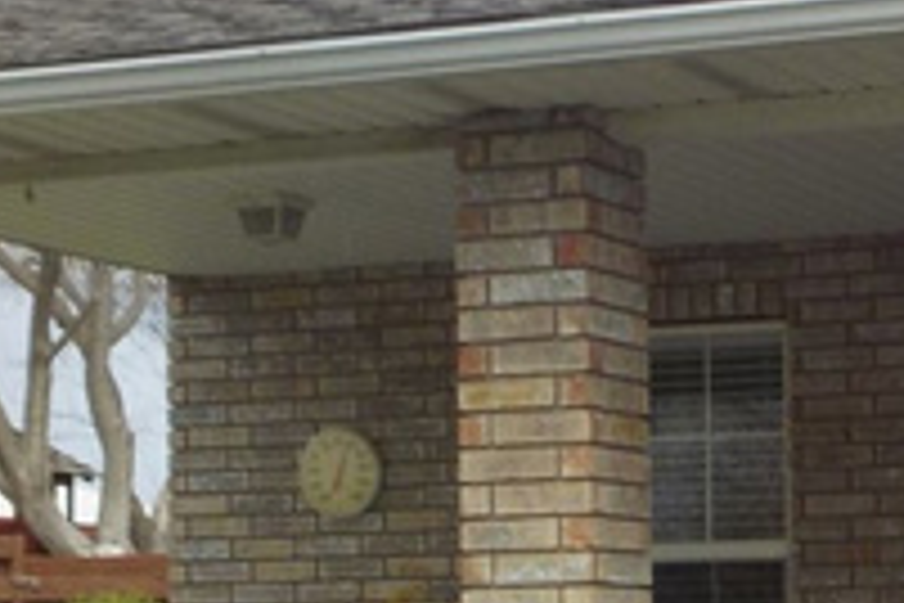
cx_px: 841
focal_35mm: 126
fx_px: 3164
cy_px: 572
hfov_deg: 16.0
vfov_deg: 10.8
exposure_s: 1/400
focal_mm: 5.2
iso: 125
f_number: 3.7
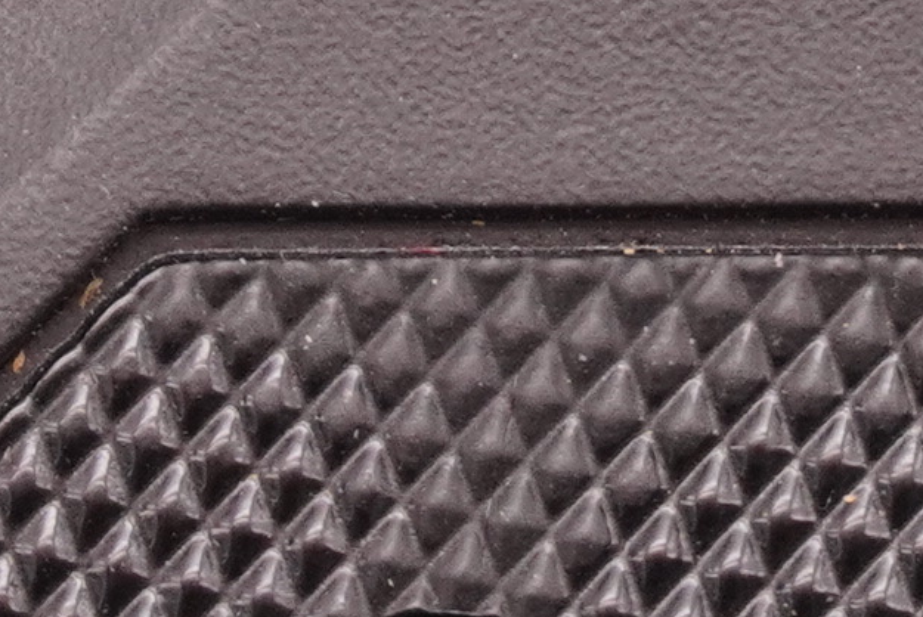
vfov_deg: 1.6
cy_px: -781
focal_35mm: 875
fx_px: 22454
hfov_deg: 2.4
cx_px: 1043
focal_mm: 86
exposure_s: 1/125
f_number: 5.6
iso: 800
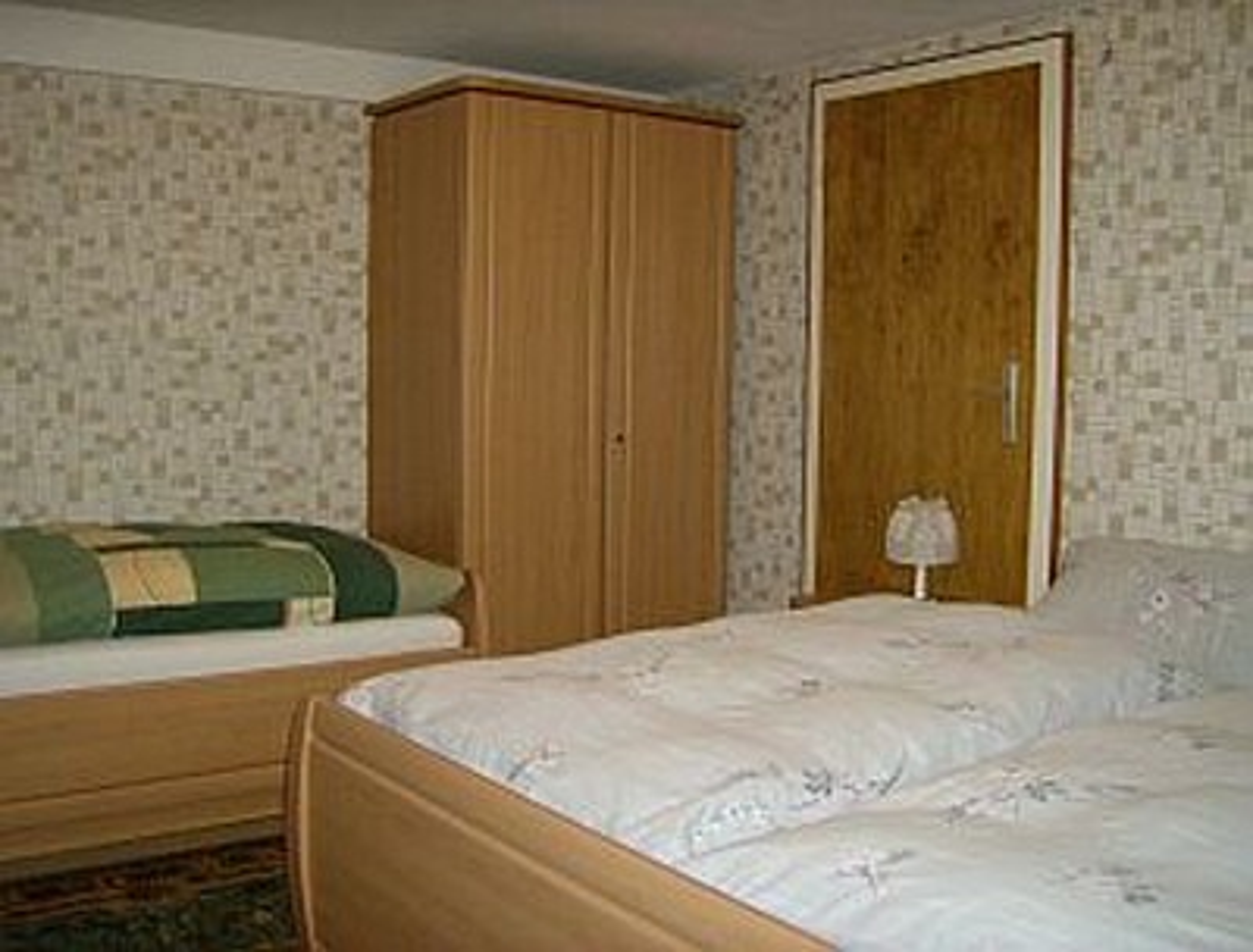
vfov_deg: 40.0
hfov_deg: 51.1
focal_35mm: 36
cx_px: 626
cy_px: 476
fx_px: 1309
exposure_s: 1/60
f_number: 2.8
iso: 200
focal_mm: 6
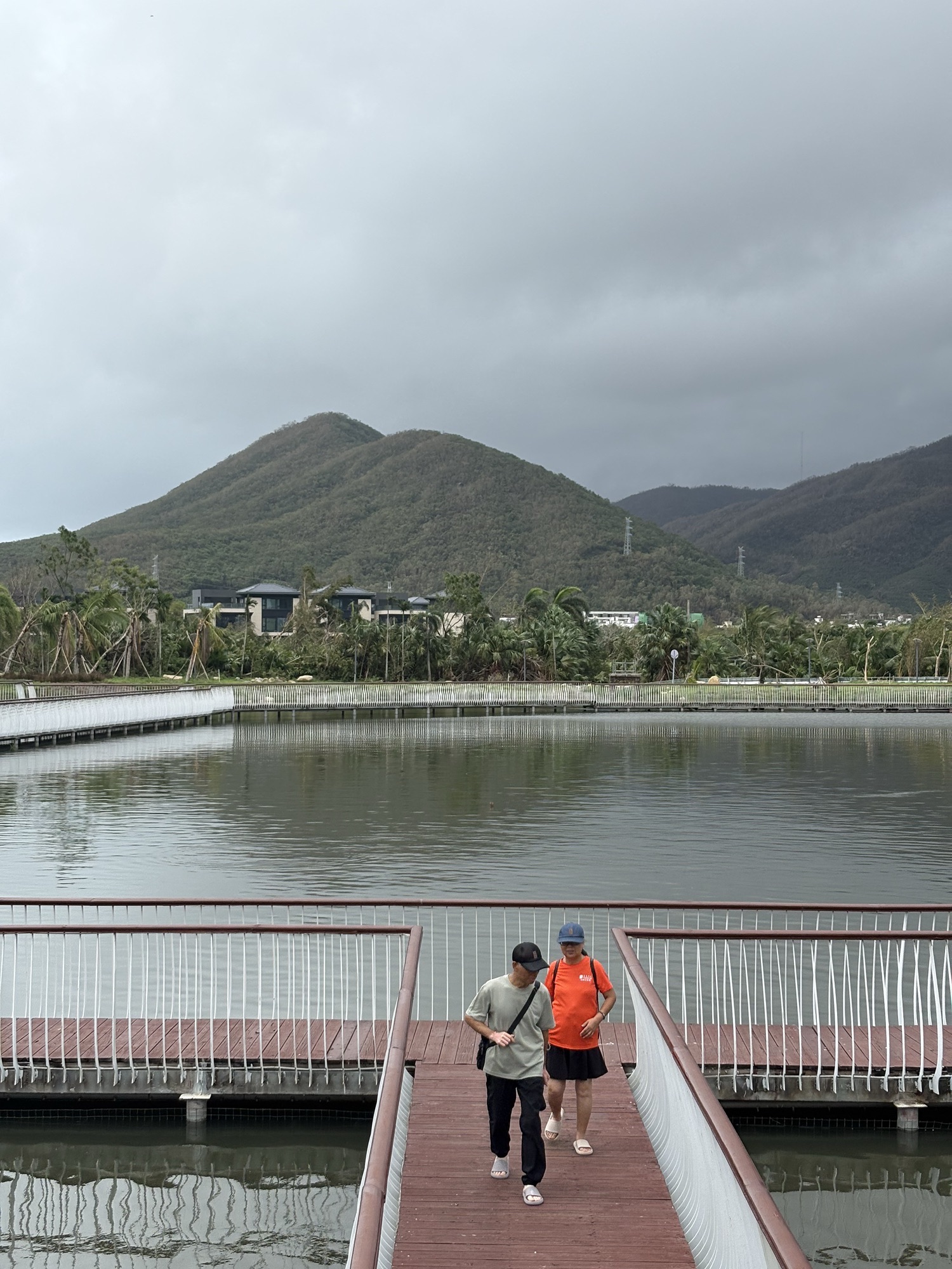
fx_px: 1907
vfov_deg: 36.8
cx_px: 476
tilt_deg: +0.5
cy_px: 634
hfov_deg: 28.0
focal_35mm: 52
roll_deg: -0.3
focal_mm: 5.96
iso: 32
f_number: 1.6
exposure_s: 1/3636
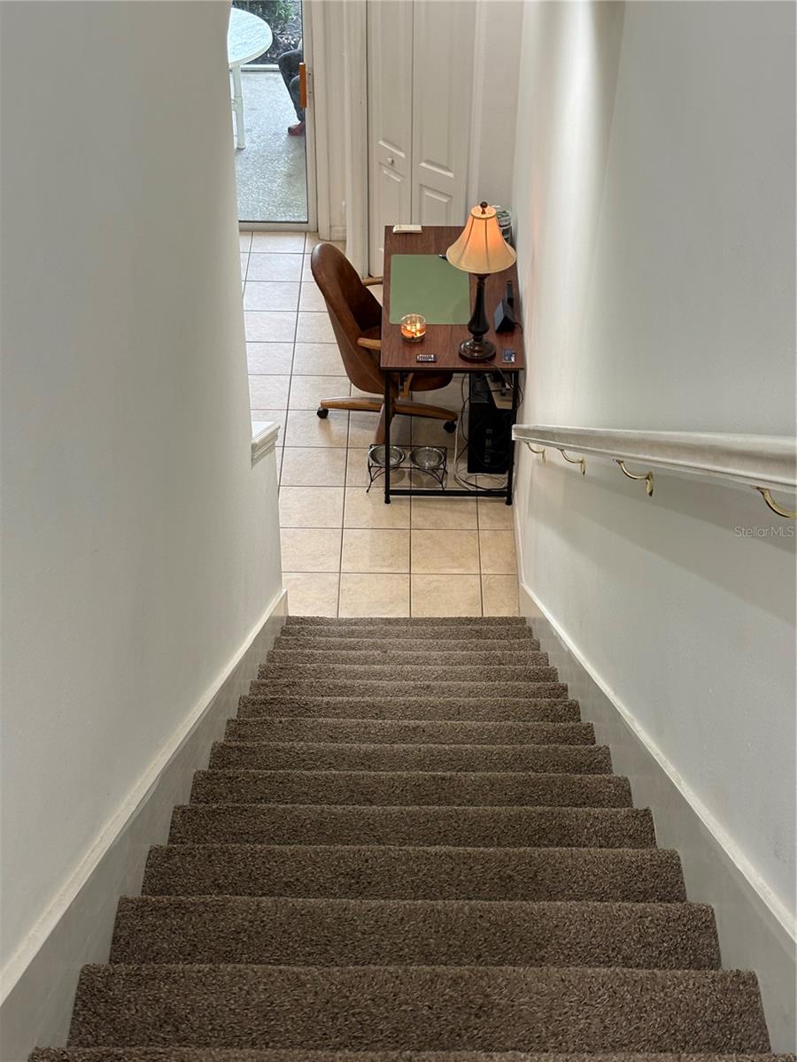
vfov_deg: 36.8
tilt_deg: -39.6
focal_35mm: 52
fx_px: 1596
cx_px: 398
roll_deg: -1.4
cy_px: 531
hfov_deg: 28.0
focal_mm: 5.96
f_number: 1.6
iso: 100
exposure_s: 1/60
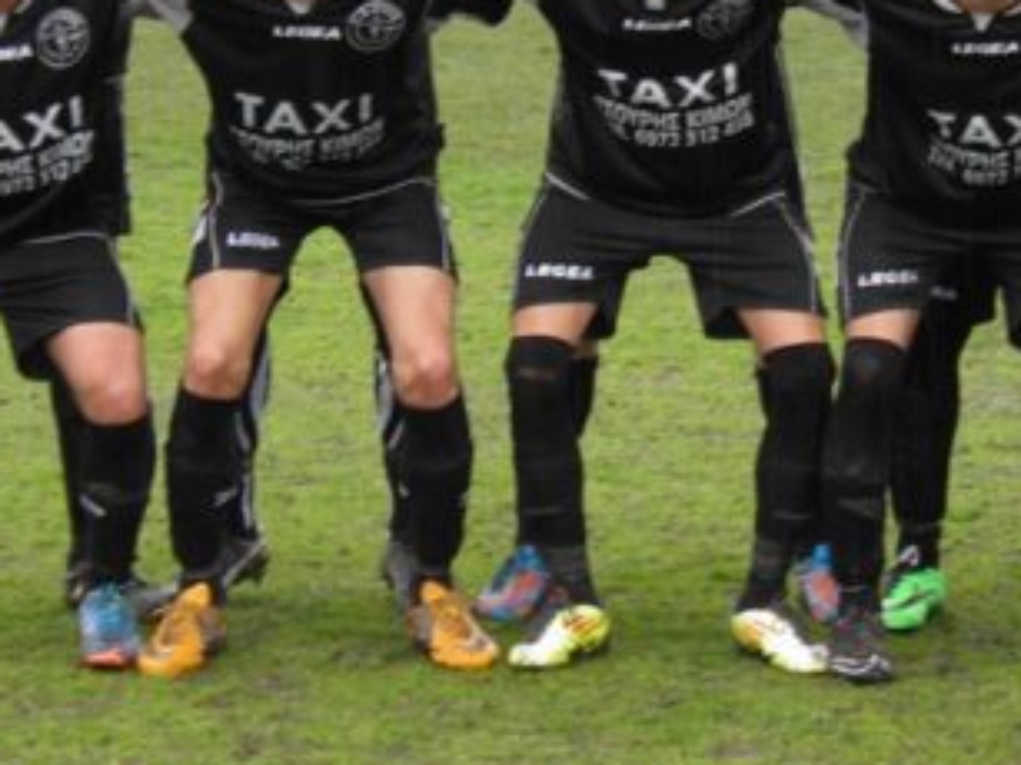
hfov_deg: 9.2
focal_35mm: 215
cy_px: 38
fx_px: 6339
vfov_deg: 6.9
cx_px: 685
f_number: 4
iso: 50
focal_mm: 17.1
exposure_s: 1/80
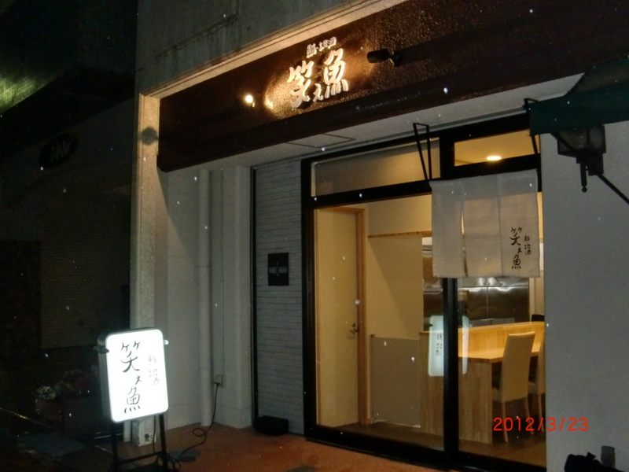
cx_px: 314
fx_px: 690
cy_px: 236
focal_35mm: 38
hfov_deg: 49.0
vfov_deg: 37.7
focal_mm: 6.66
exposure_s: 1/50
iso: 400
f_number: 3.9
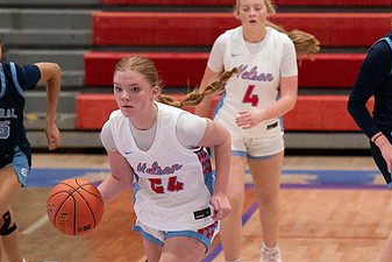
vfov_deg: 3.3
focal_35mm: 412
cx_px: 185
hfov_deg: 5.0
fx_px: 4488
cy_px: 199
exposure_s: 1/1000
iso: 4000
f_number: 2.8
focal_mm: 118
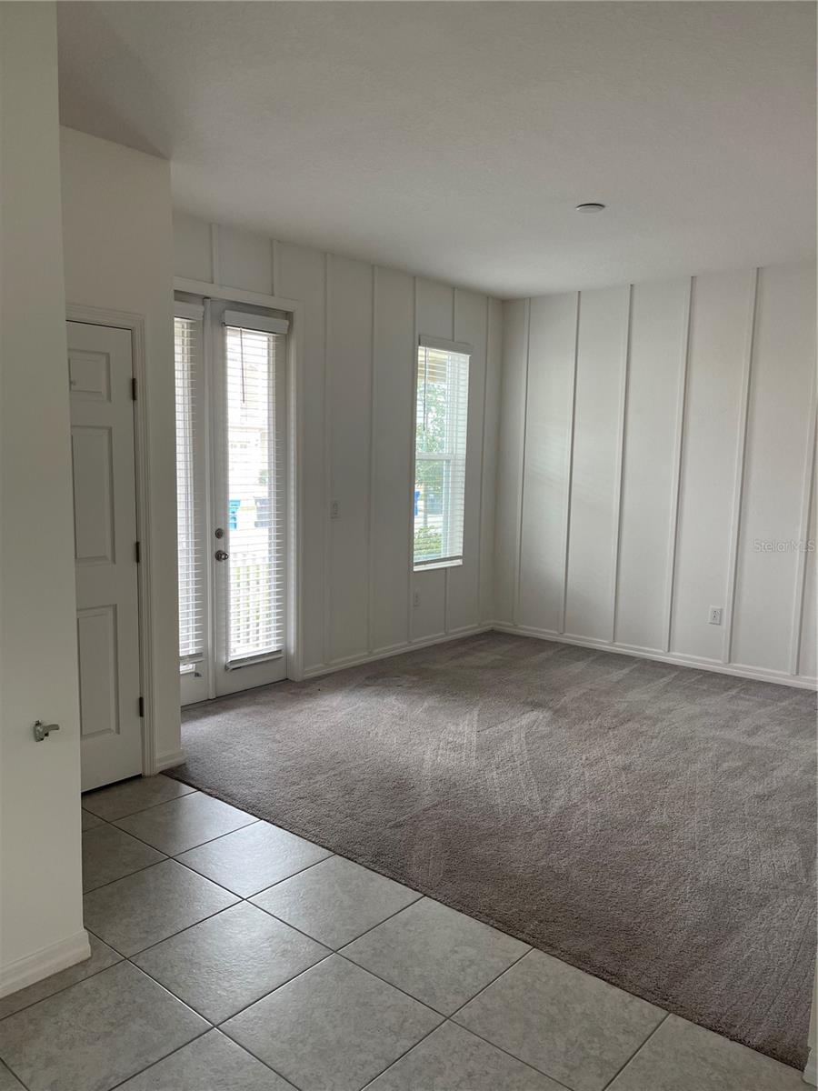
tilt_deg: -7.8
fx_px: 819
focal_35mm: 26
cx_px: 409
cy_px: 546
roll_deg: -0.8
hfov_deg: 53.1
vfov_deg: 67.3
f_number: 1.6
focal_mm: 5.1
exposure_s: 1/109
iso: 80
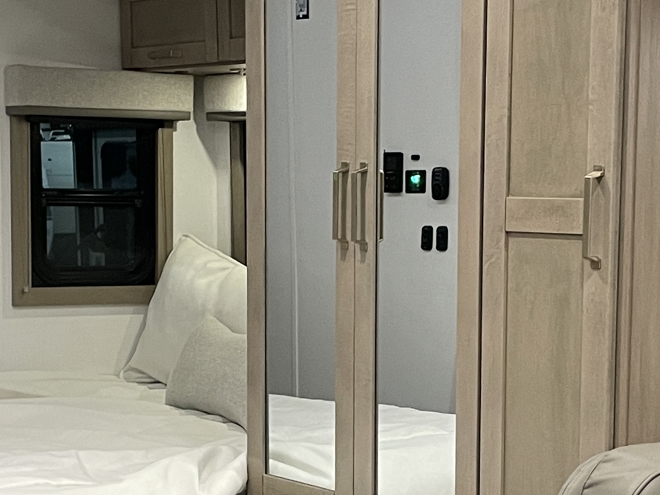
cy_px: 399
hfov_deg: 21.8
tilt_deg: -5.5
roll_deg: +1.7
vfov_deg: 16.3
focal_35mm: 90
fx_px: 1716
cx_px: 355
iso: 250
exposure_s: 1/60
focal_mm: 4.2
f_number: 1.6
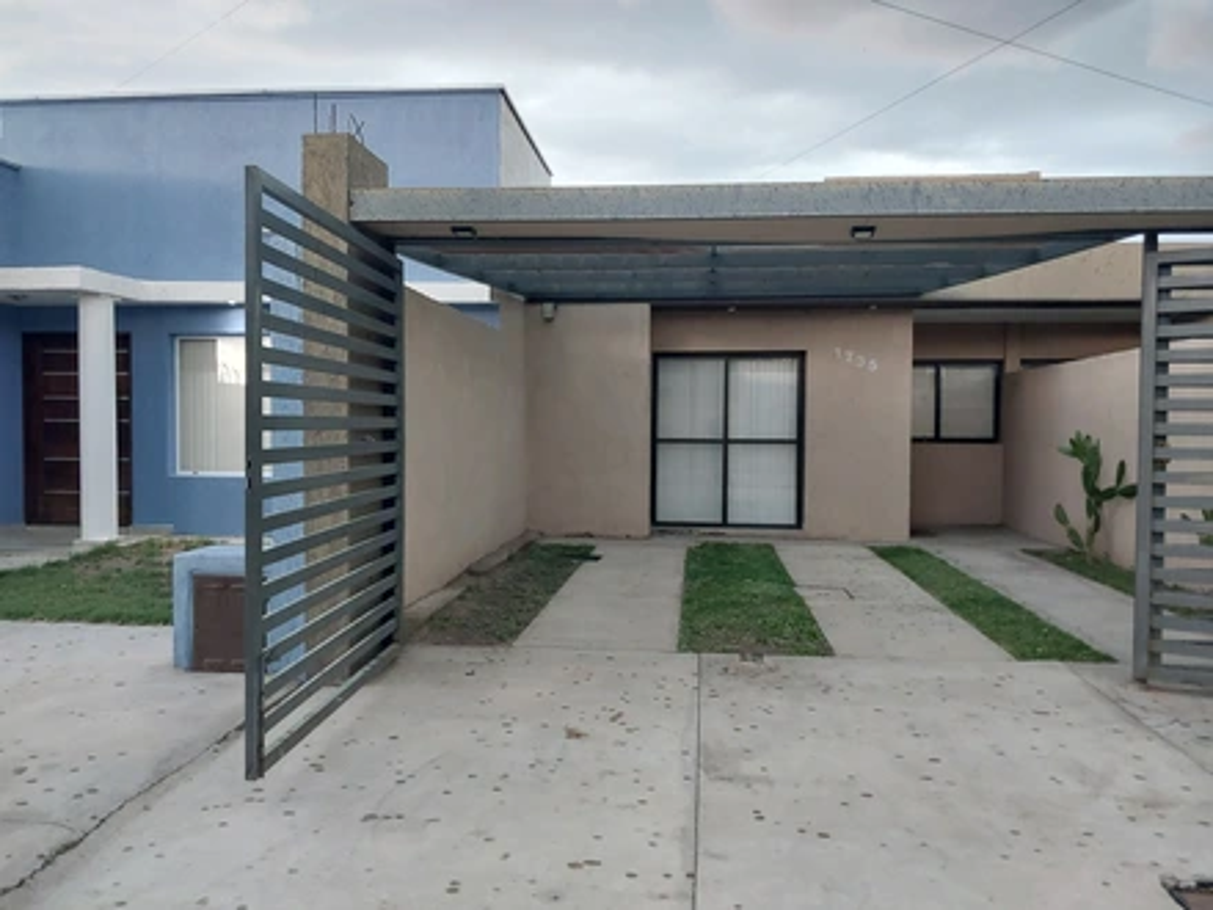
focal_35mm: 30
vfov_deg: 46.8
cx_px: 606
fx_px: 1051
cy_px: 455
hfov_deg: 60.0
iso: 400
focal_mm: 4.6
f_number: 1.8
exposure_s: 1/50
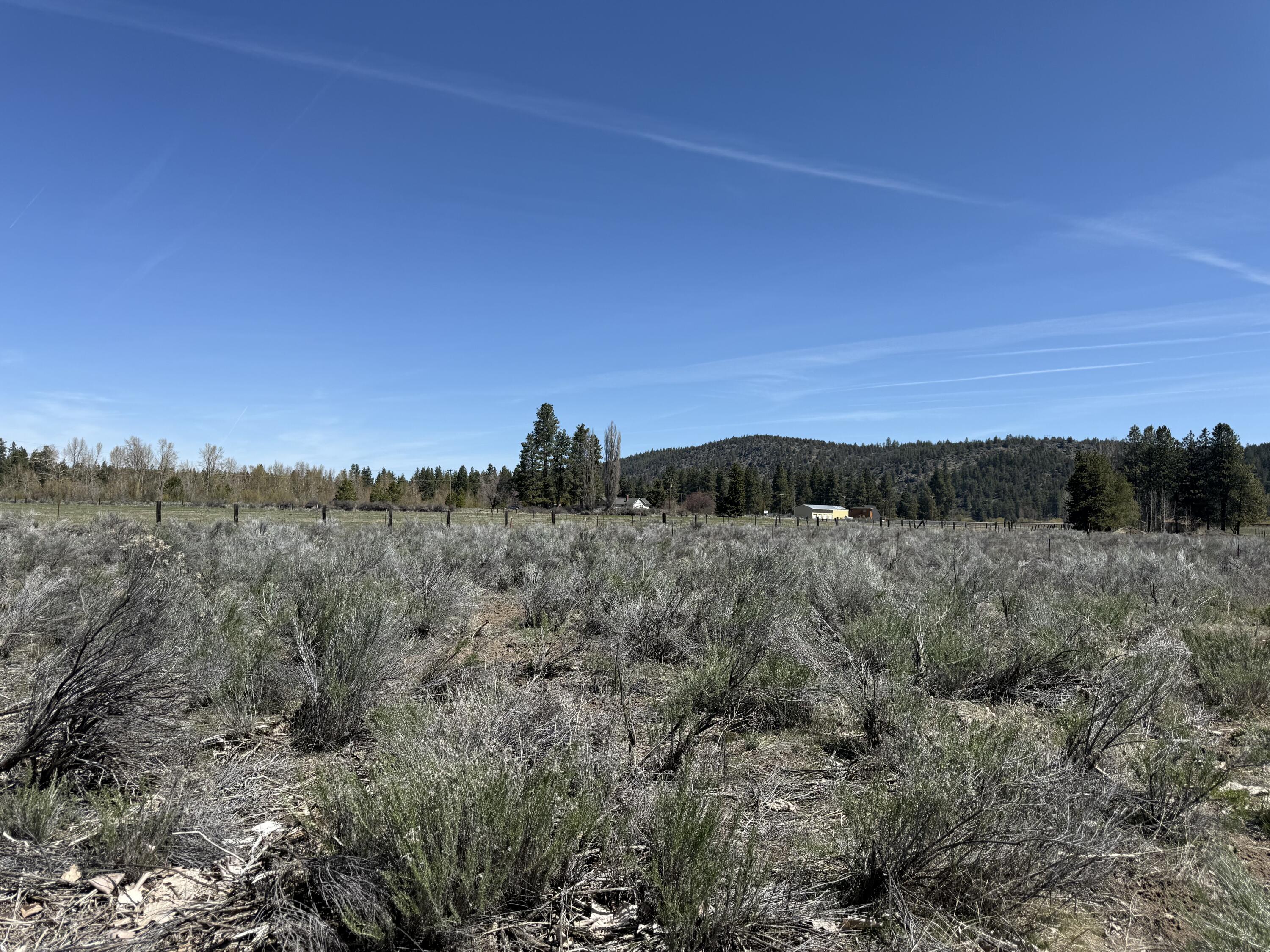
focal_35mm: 24
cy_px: 476
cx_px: 635
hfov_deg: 71.6
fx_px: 881
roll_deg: -1.8
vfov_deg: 56.8
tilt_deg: +2.8
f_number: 1.78
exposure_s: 1/4975
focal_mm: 6.76
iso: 80
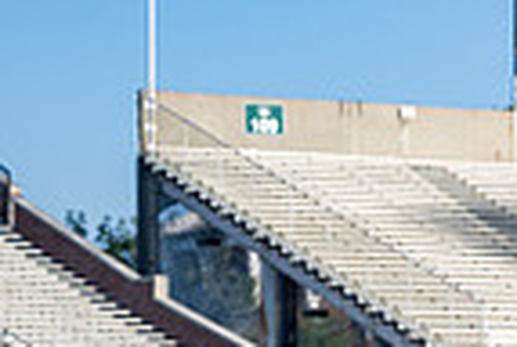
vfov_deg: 5.7
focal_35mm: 239
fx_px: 3439
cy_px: 660
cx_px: 817
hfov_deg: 8.4
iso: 320
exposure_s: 1/1250
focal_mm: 59
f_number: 4
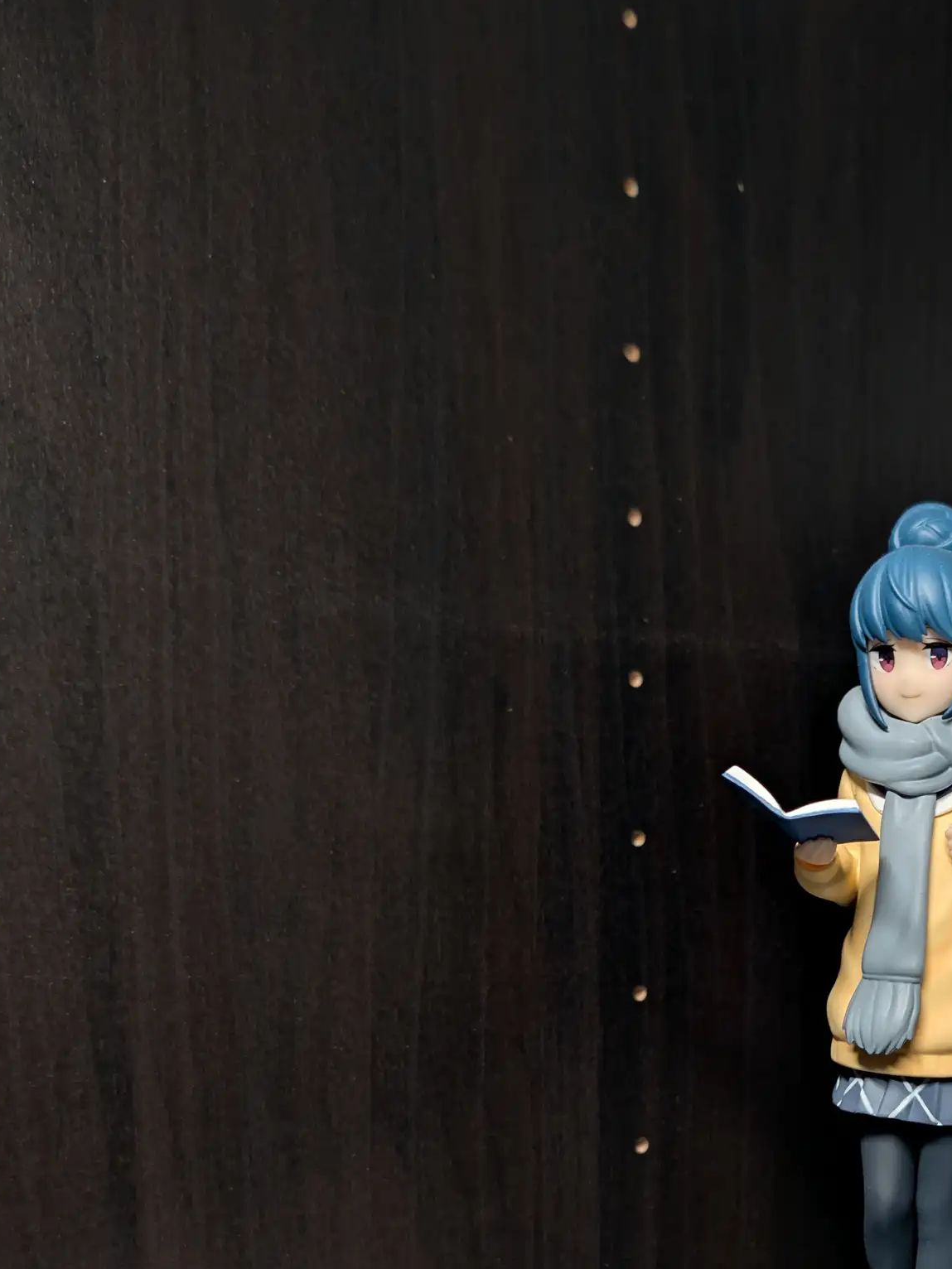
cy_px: 1040
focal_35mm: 50
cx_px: 877
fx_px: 1833
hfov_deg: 27.9
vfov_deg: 36.7
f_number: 1.68
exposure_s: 1/16.5
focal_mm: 6.9
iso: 47
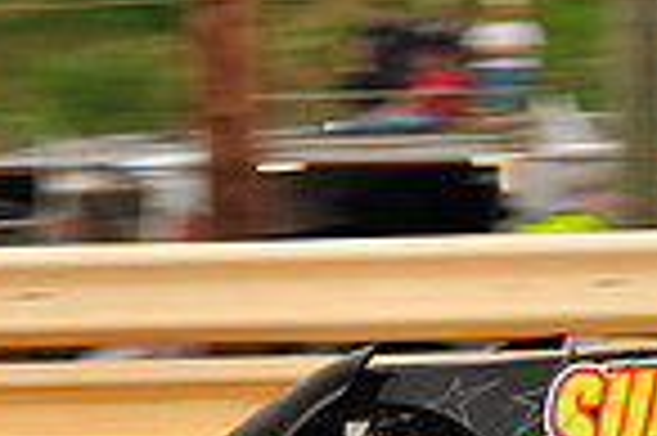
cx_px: 882
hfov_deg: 3.6
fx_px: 10518
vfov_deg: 2.4
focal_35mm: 577
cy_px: 382
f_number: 7.1
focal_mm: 145
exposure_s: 1/320
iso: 640
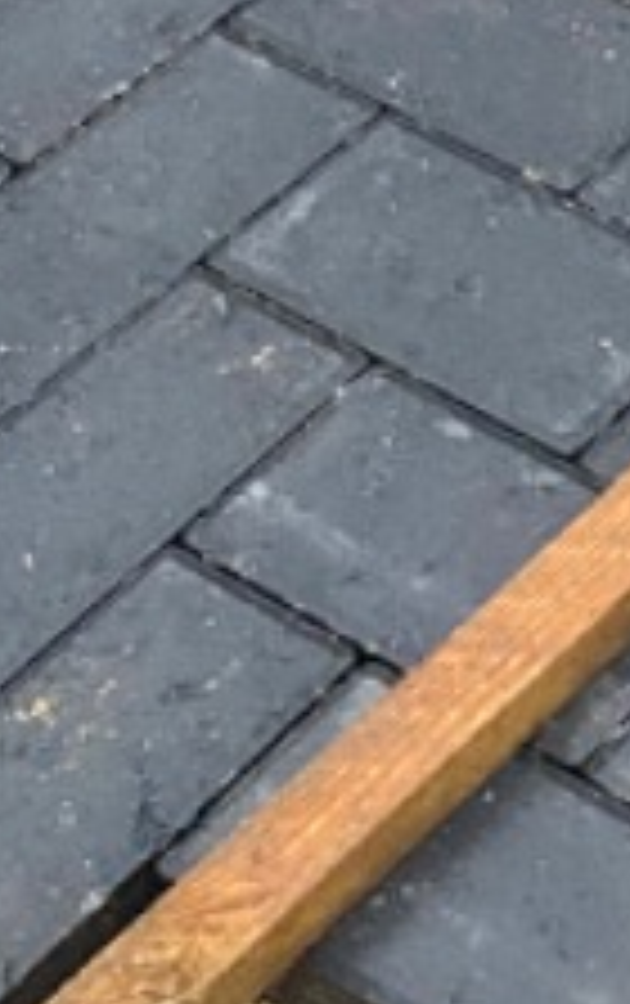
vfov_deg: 13.1
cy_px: -635
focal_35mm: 148
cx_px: 1971
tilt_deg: -36.8
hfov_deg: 7.6
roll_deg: -2.8
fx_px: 4053
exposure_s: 1/60
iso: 500
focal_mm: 4.25
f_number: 1.8
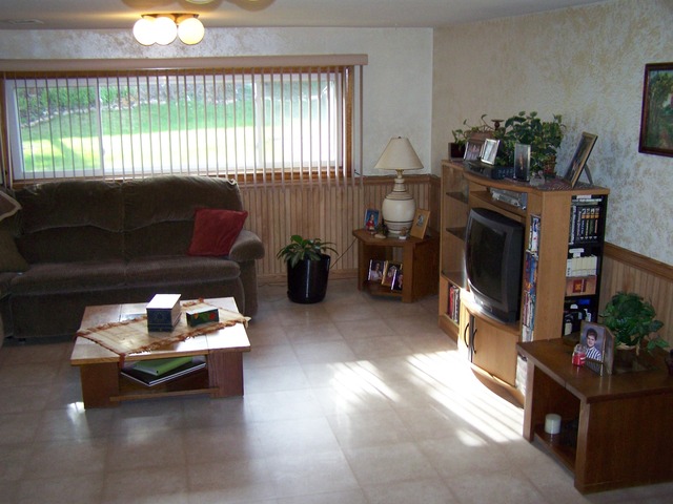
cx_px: 336
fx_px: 739
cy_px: 252
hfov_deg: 49.0
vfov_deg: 37.7
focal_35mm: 38
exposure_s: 1/60
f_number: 2.8
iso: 160
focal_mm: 6.3
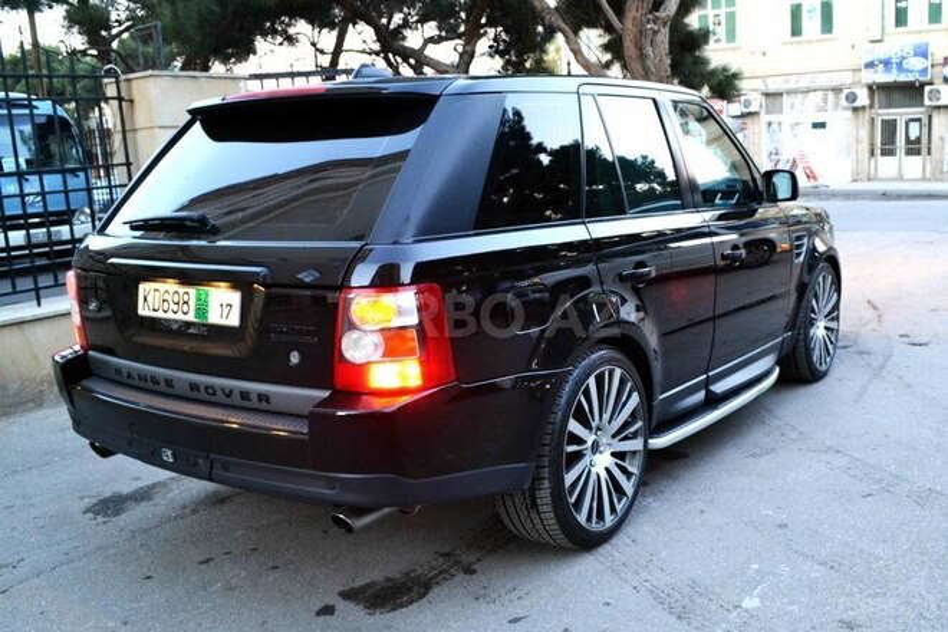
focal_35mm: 27
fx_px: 711
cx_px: 474
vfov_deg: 47.9
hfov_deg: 67.4
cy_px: 316
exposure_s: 1/20
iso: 1600
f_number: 5.6
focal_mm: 18
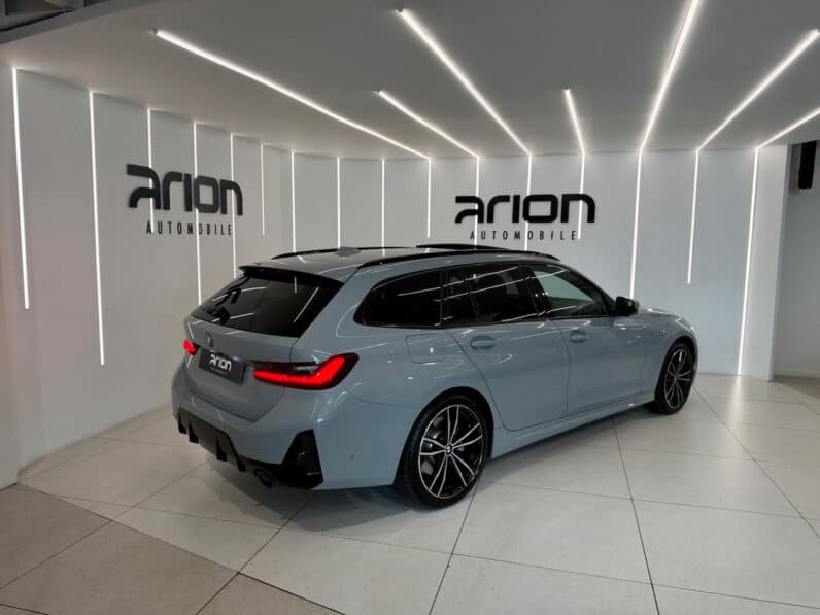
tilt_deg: -6.3
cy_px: 308
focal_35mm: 24
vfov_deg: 56.8
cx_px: 410
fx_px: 569
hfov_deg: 71.6
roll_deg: -0.3
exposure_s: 1/98
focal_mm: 6.93
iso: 100
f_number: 1.8
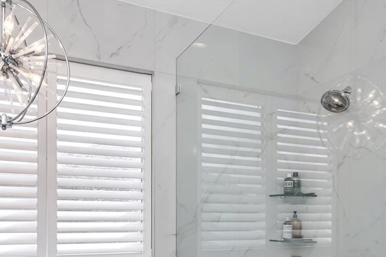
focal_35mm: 36
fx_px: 386
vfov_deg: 35.1
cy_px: 222
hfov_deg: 53.0
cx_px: 214
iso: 250
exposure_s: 1/60
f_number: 6.7
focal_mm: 16
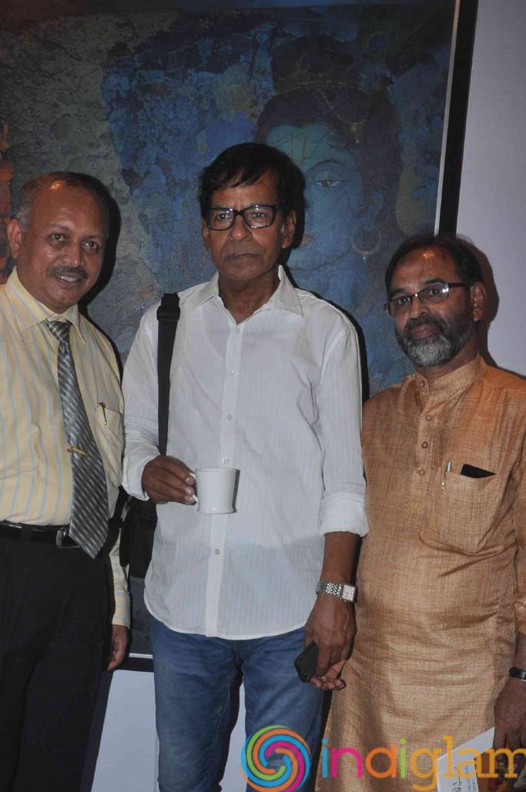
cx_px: 211
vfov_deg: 44.7
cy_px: 608
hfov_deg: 31.7
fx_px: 923
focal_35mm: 42
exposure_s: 1/200
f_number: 10
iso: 500
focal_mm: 18
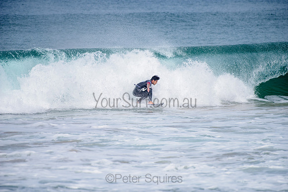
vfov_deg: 2.8
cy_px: 96
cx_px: 144
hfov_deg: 4.1
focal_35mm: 500
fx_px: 4001
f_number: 5.6
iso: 250
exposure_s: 1/2000
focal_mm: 500
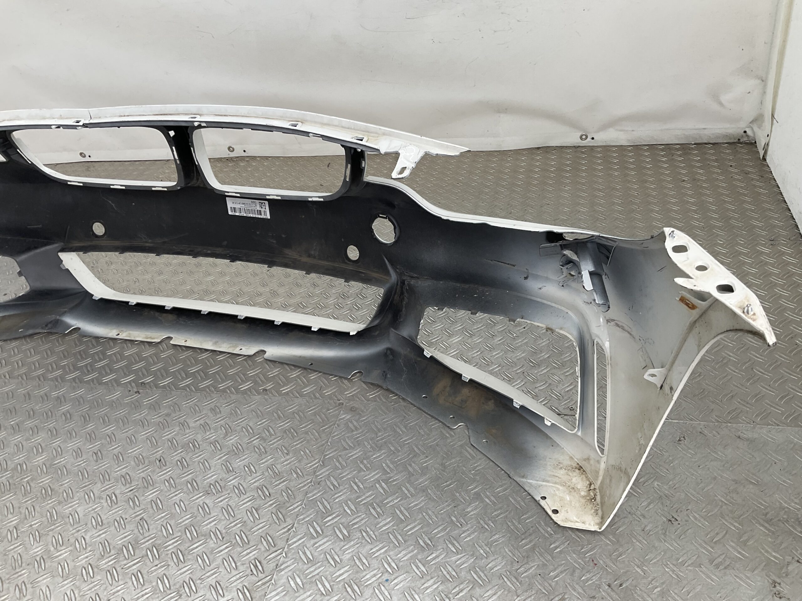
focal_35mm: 29
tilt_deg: -35.1
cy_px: 300
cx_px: 401
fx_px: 672
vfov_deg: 48.2
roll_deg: +5.7
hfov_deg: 61.7
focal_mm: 3
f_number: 1.8
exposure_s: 1/120
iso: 16
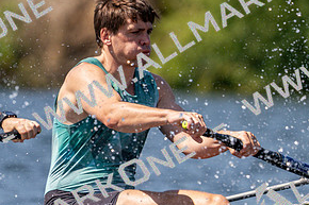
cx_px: 164
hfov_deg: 2.2
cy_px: 133
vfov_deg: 1.5
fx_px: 7875
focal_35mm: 918
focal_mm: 459
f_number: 6.3
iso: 250
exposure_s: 1/2000
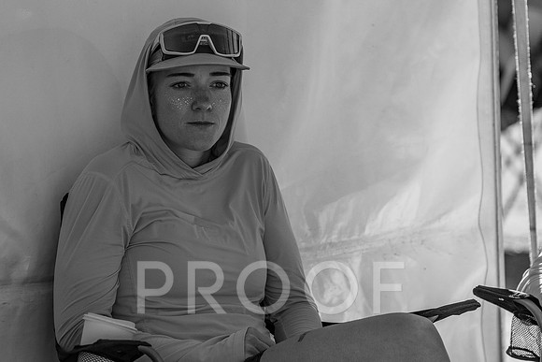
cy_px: 108
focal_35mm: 288
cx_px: 183
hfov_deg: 7.2
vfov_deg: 4.8
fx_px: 4336
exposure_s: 1/3200
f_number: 4
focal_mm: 188
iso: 500
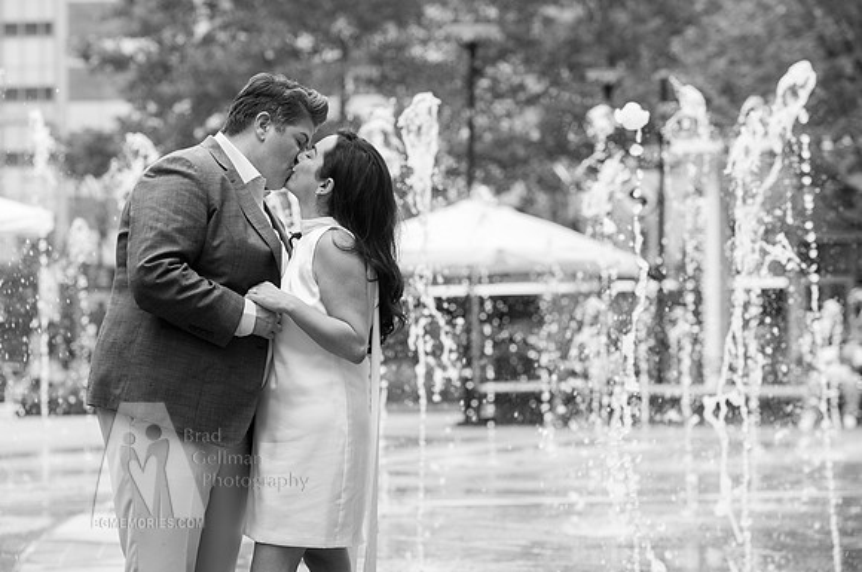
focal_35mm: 146
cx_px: 402
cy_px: 269
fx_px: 3499
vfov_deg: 9.3
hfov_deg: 14.0
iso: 800
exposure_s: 1/320
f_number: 5
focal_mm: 135
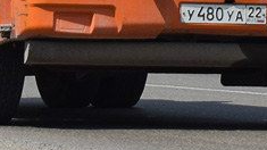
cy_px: -275
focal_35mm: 442
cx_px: 152
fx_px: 3126
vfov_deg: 2.7
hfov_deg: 4.9
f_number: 6.3
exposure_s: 1/800
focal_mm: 55
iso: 100
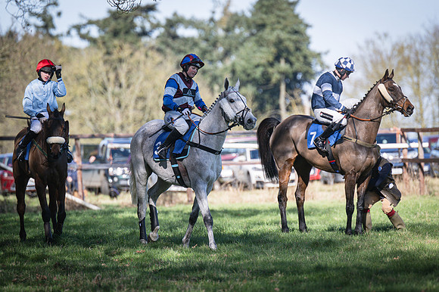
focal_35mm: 420
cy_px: 146
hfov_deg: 4.9
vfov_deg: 3.3
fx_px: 5119
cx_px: 220
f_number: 4
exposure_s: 1/2000
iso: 200
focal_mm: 280
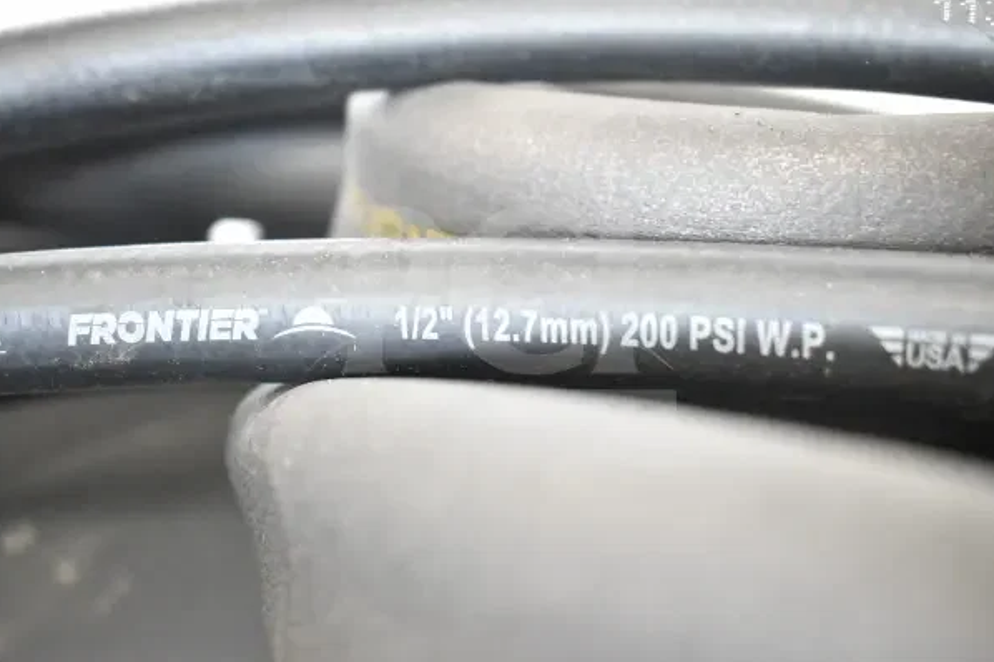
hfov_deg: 40.4
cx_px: 489
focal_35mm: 49
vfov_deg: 27.5
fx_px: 1352
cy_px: 337
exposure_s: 1/50
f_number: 4.5
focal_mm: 32
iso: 9000
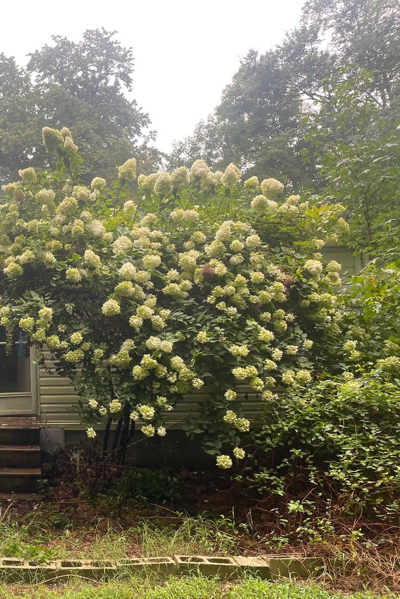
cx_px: 2
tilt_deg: +9.1
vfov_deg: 51.9
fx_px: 616
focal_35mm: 37
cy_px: 304
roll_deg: +2.2
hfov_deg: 33.1
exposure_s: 1/121
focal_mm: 4.25
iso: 40
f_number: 1.8
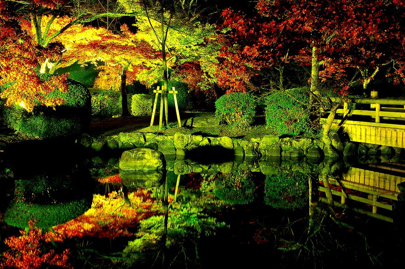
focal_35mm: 48
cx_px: 202
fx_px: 539
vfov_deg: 28.0
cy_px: 134
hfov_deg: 41.2
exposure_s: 15
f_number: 14
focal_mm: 32
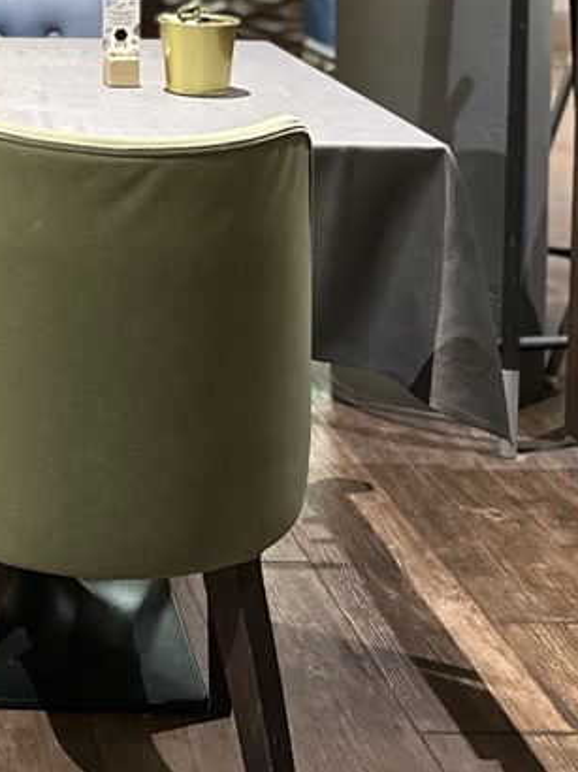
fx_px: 1671
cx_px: -173
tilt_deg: -2.9
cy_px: -115
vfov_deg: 24.0
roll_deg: -0.5
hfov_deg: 18.3
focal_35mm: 75
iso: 1000
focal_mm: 6.86
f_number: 1.78
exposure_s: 1/25
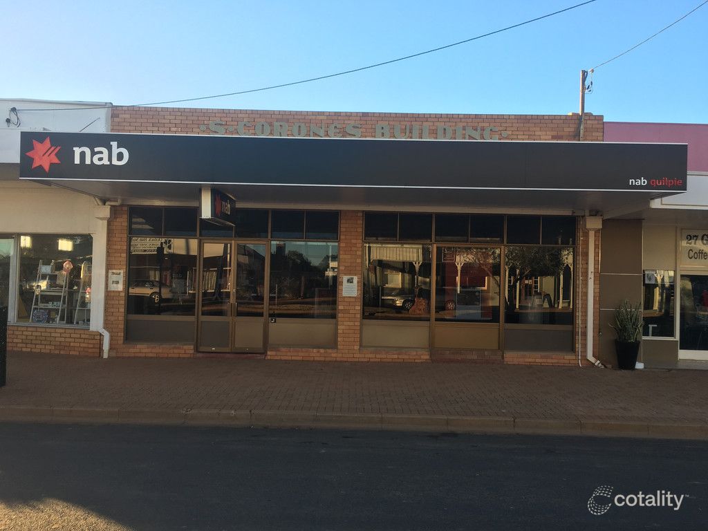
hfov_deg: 61.7
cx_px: 354
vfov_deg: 48.2
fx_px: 593
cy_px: 266
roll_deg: -1.8
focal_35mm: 29
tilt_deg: +1.2
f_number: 2.2
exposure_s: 1/255
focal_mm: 4.15
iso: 25
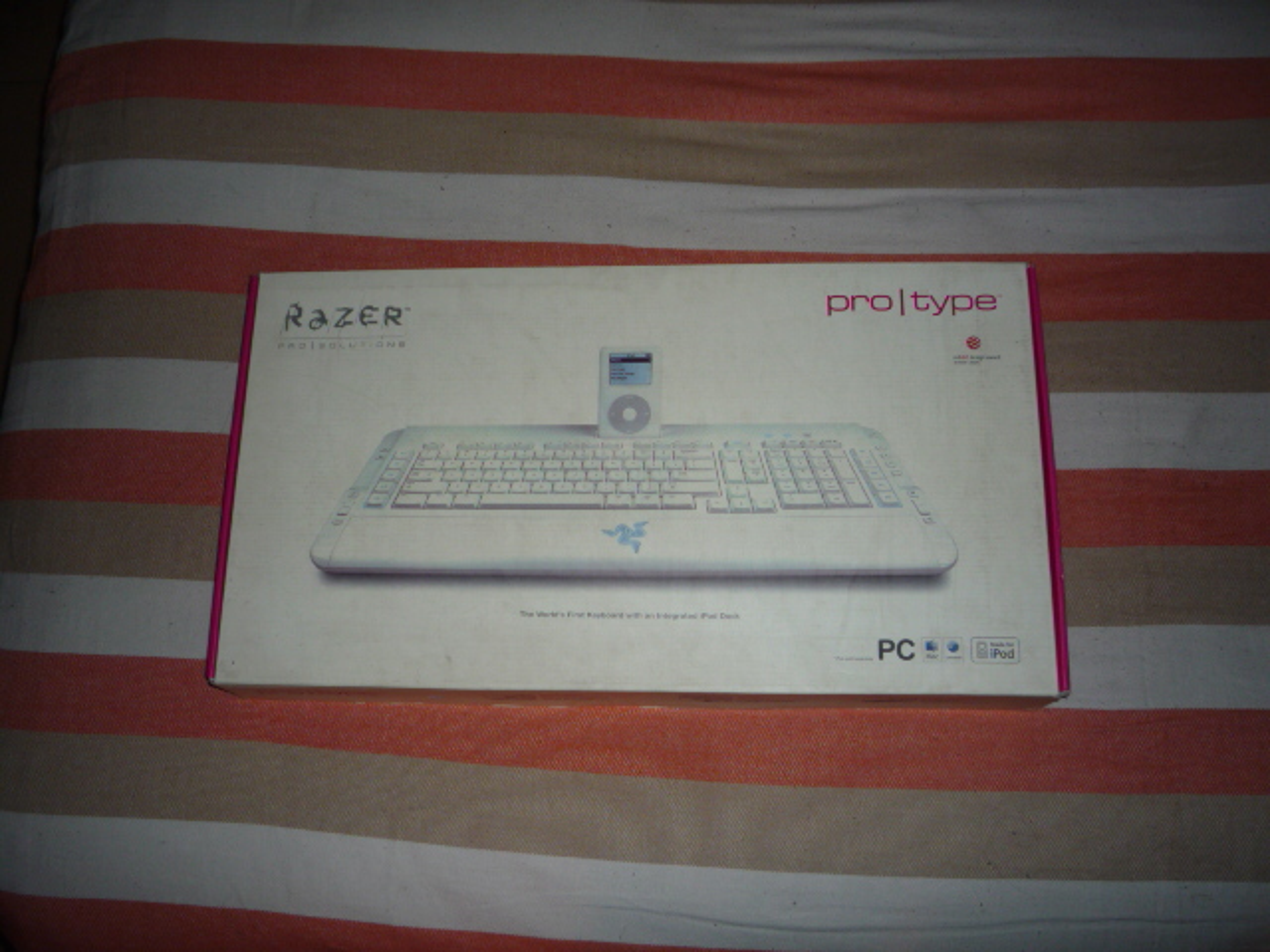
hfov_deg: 60.0
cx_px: 635
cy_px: 476
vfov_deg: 46.8
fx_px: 1101
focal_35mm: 30
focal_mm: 5.2
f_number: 3.3
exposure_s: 1/30
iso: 100
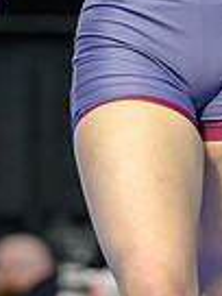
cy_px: -185
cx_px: 166
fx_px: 4703
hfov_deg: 2.7
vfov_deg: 3.6
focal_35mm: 550
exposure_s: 1/800
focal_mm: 115
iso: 3200
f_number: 2.8
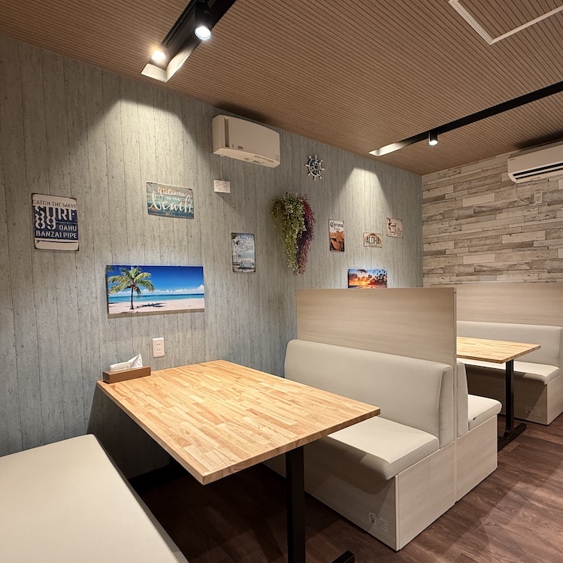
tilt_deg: -2.9
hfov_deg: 74.2
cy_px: 301
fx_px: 368
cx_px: 329
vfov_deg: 74.7
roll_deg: +1.4
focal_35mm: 20
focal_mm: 2.22
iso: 160
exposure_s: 1/50
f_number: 2.2
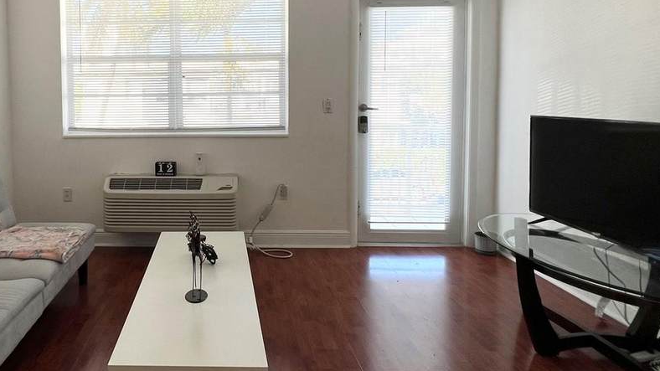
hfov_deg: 74.3
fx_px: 402
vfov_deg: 48.5
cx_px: 183
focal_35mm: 23
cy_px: 118
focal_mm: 1.57
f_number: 1.8
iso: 32
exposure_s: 1/139
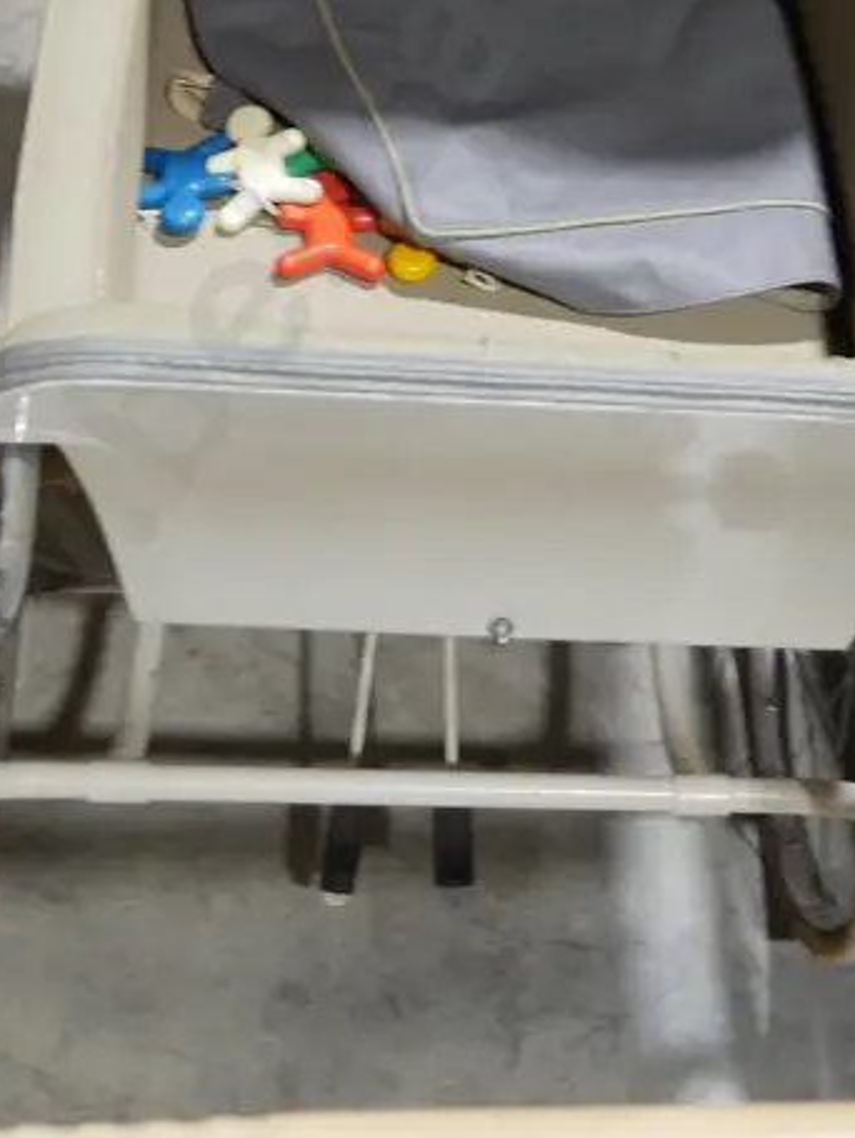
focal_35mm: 63
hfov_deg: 23.2
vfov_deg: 28.2
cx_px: 546
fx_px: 2072
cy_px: -83
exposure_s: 1/60
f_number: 3.5
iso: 320
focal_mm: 14
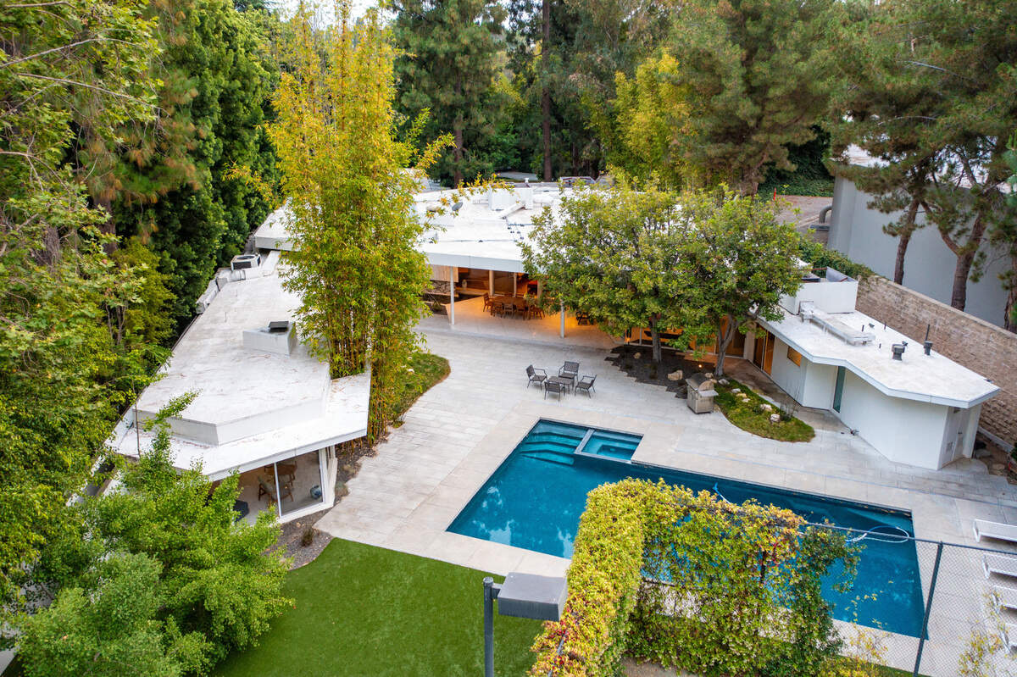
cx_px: 508
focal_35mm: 28
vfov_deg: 46.4
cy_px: 338
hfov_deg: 65.5
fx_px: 791
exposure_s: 1/30
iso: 160
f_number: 2.8
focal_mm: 10.26
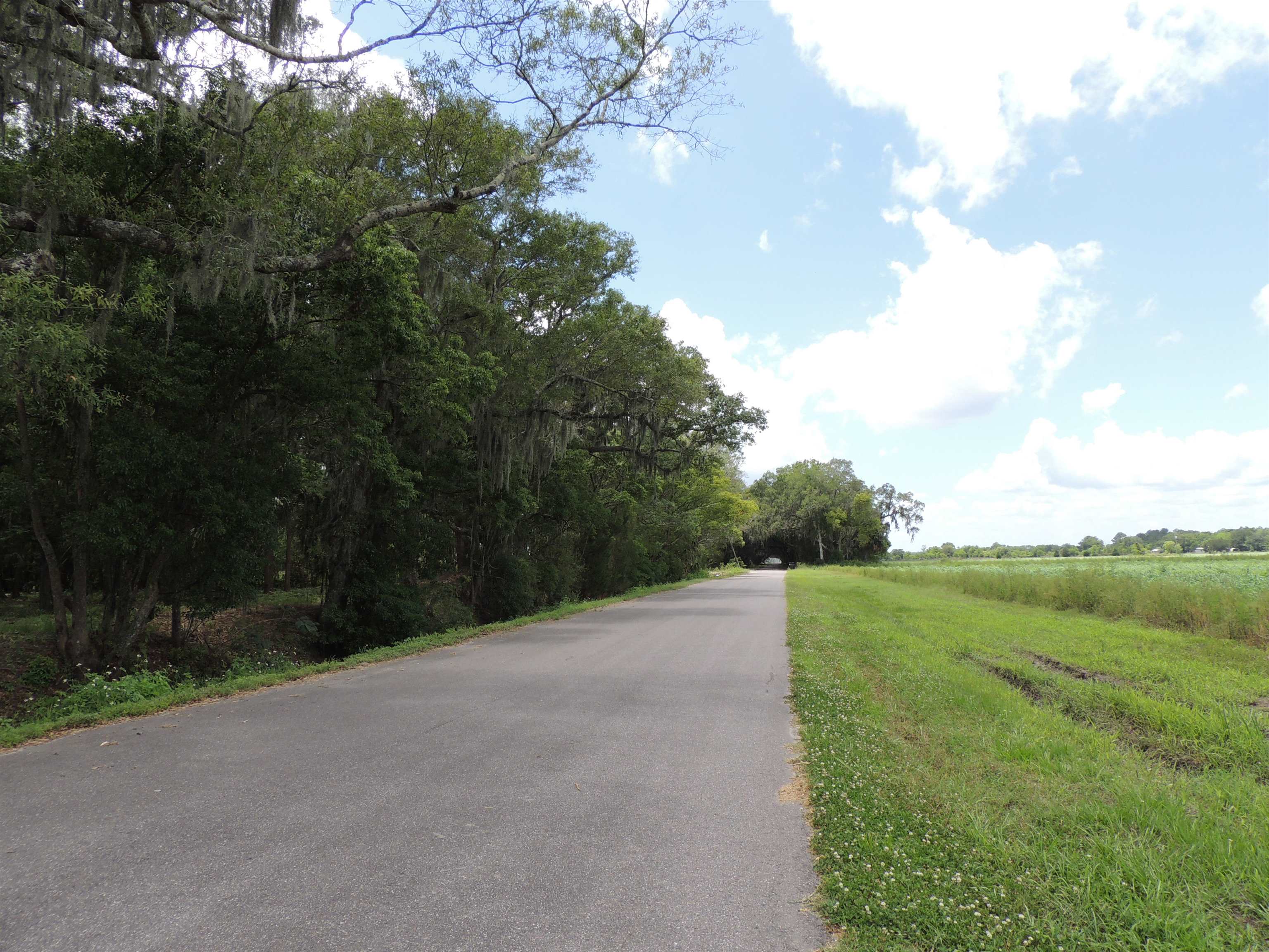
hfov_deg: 71.6
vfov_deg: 56.8
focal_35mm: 24
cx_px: 634
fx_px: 880
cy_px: 476
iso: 100
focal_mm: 4.3
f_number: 3.7
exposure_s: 1/500
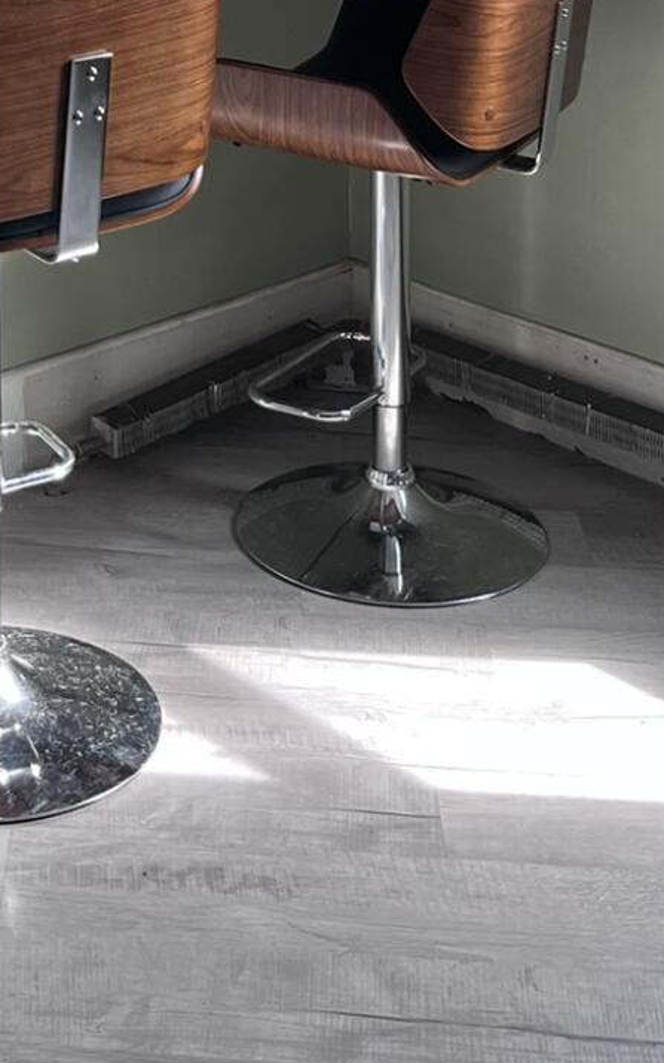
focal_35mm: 77
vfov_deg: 23.4
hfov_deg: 16.4
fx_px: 2231
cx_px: -86
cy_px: -355
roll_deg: +1.3
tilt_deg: -4.0
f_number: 1.6
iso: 125
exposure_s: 1/120
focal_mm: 5.1
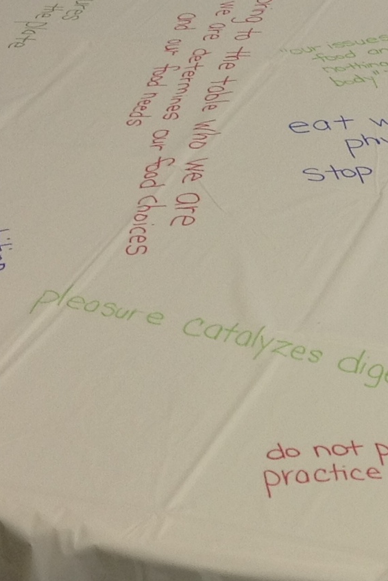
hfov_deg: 12.0
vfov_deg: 18.4
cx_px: 514
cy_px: 198
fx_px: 1794
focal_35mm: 111
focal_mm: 4.28
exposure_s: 1/40
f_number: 2.4
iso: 80
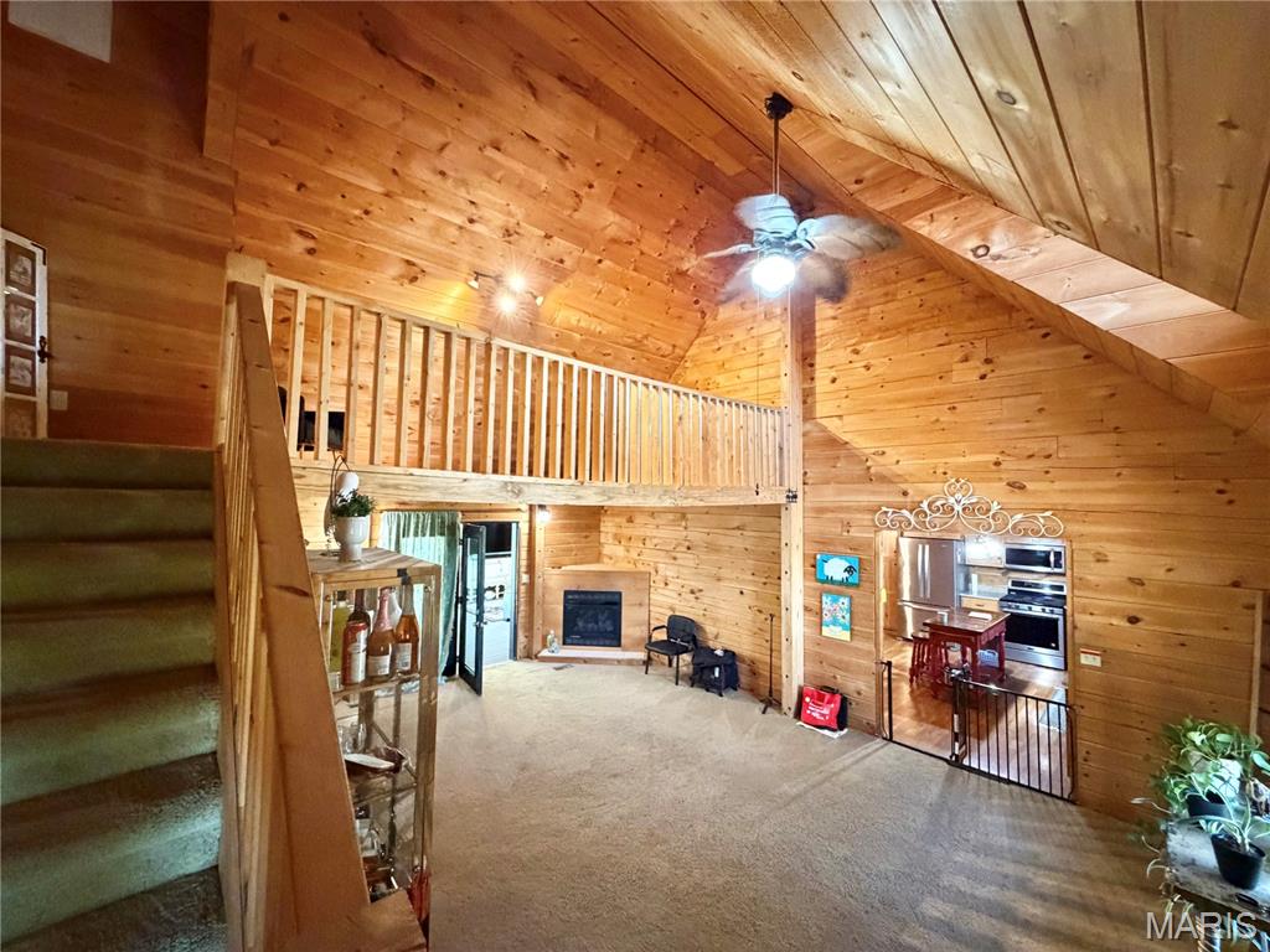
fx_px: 514
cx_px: 635
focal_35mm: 14
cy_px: 476
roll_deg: -1.7
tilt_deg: +2.3
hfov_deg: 102.1
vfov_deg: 85.7
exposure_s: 1/60
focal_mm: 2.22
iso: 1250
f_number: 2.2
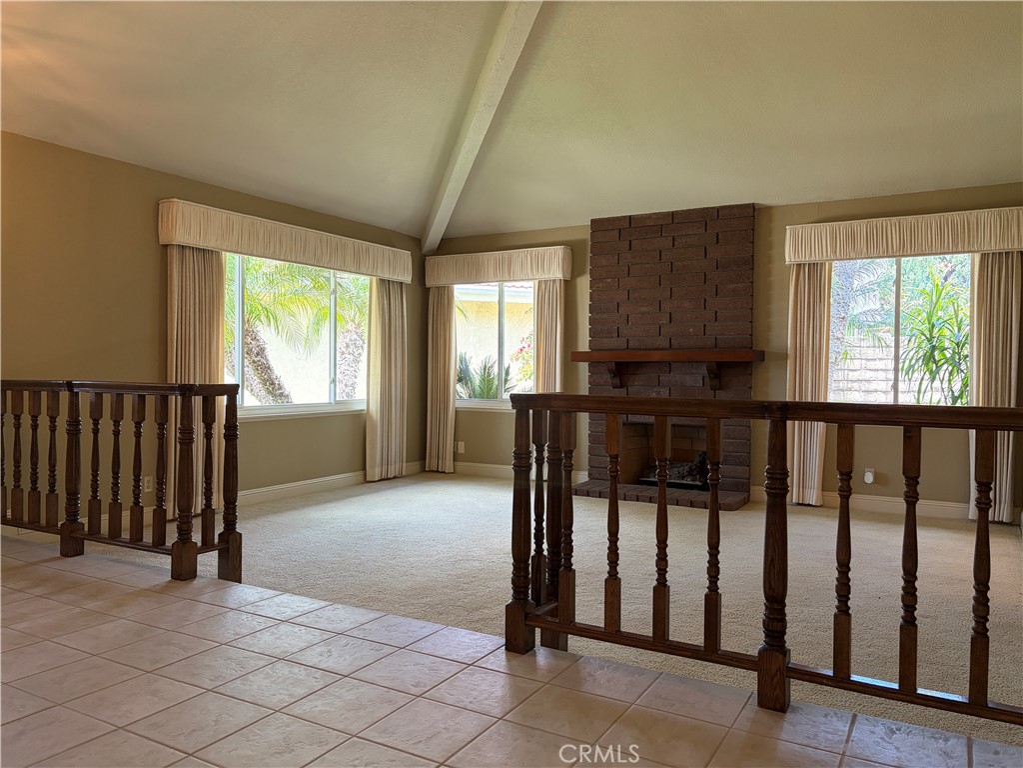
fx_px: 768
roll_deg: -0.5
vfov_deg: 53.1
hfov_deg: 67.3
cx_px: 512
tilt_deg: -0.7
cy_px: 384
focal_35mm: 26
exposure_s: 1/120
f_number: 1.6
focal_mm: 5.96
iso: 200
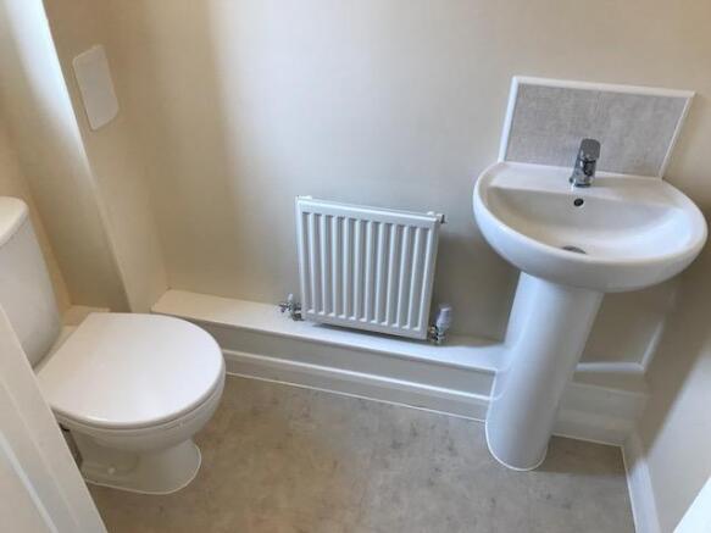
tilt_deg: -38.0
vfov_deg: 49.7
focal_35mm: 28
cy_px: 266
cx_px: 356
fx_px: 575
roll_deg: -1.3
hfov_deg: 63.5
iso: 25
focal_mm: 3.99
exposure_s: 1/33
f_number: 1.8
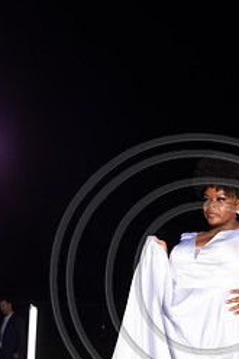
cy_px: 278
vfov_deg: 13.1
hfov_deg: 8.8
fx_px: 1556
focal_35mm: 156
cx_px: 198
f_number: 6.3
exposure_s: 1/200
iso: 1000
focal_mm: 86
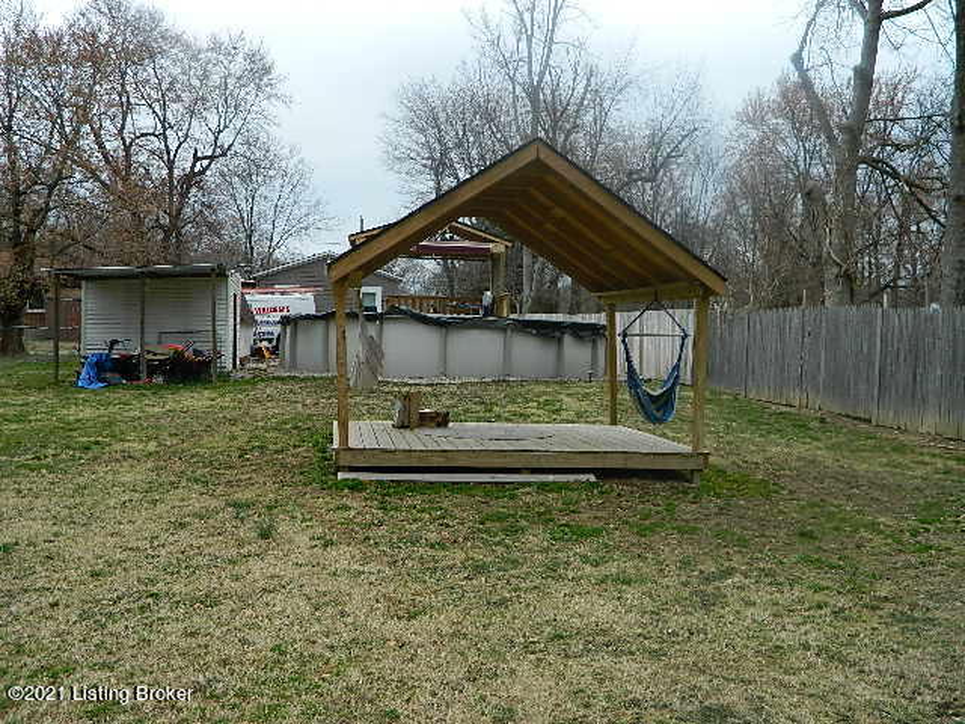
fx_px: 976
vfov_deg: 40.7
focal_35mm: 35
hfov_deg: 52.6
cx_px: 482
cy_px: 362
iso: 80
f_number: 3.3
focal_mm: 6.2
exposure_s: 1/500
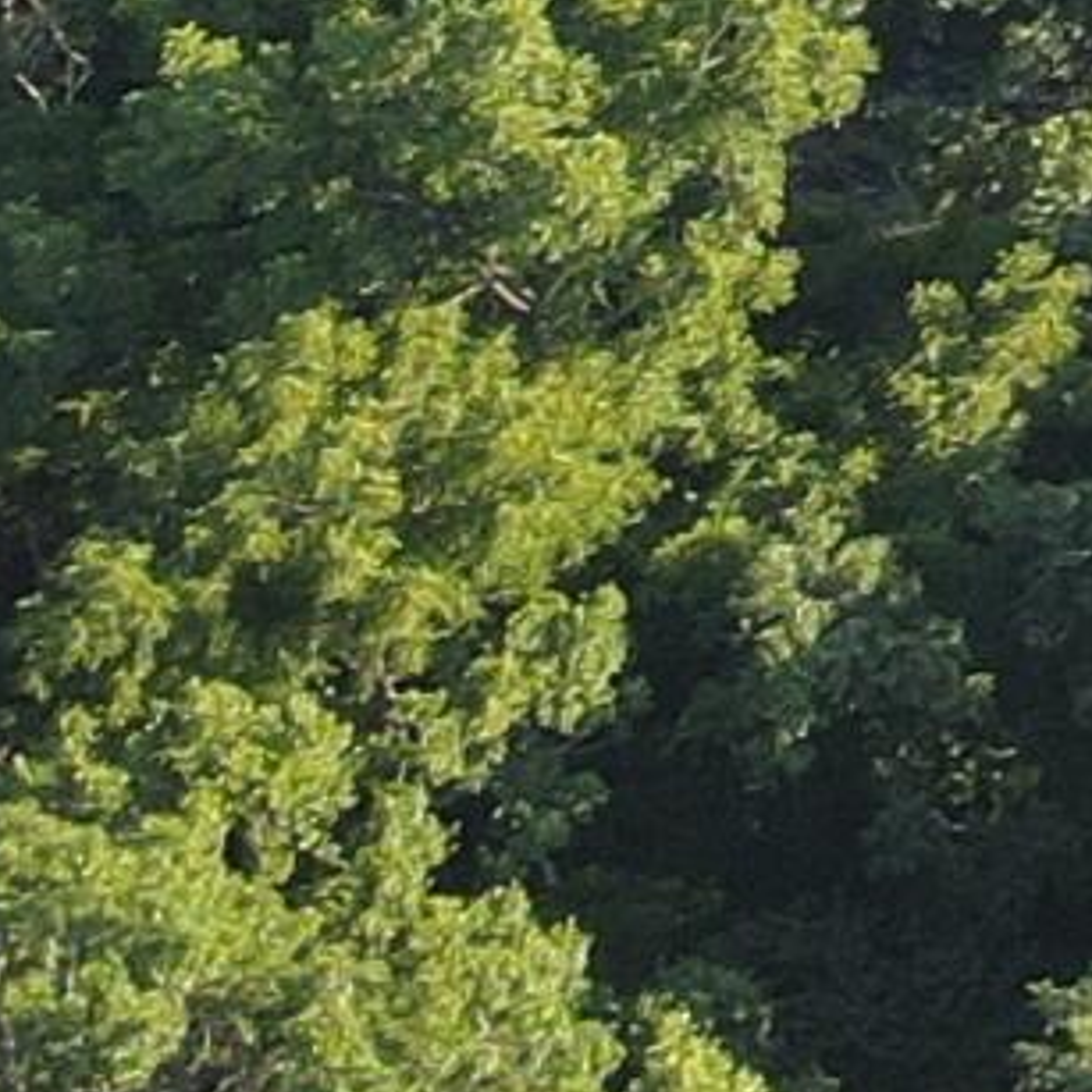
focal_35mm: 207
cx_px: 4041
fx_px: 7388
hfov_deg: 6.9
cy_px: -2380
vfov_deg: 7.3
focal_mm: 4.5
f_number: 2.8
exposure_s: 1/100
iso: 100
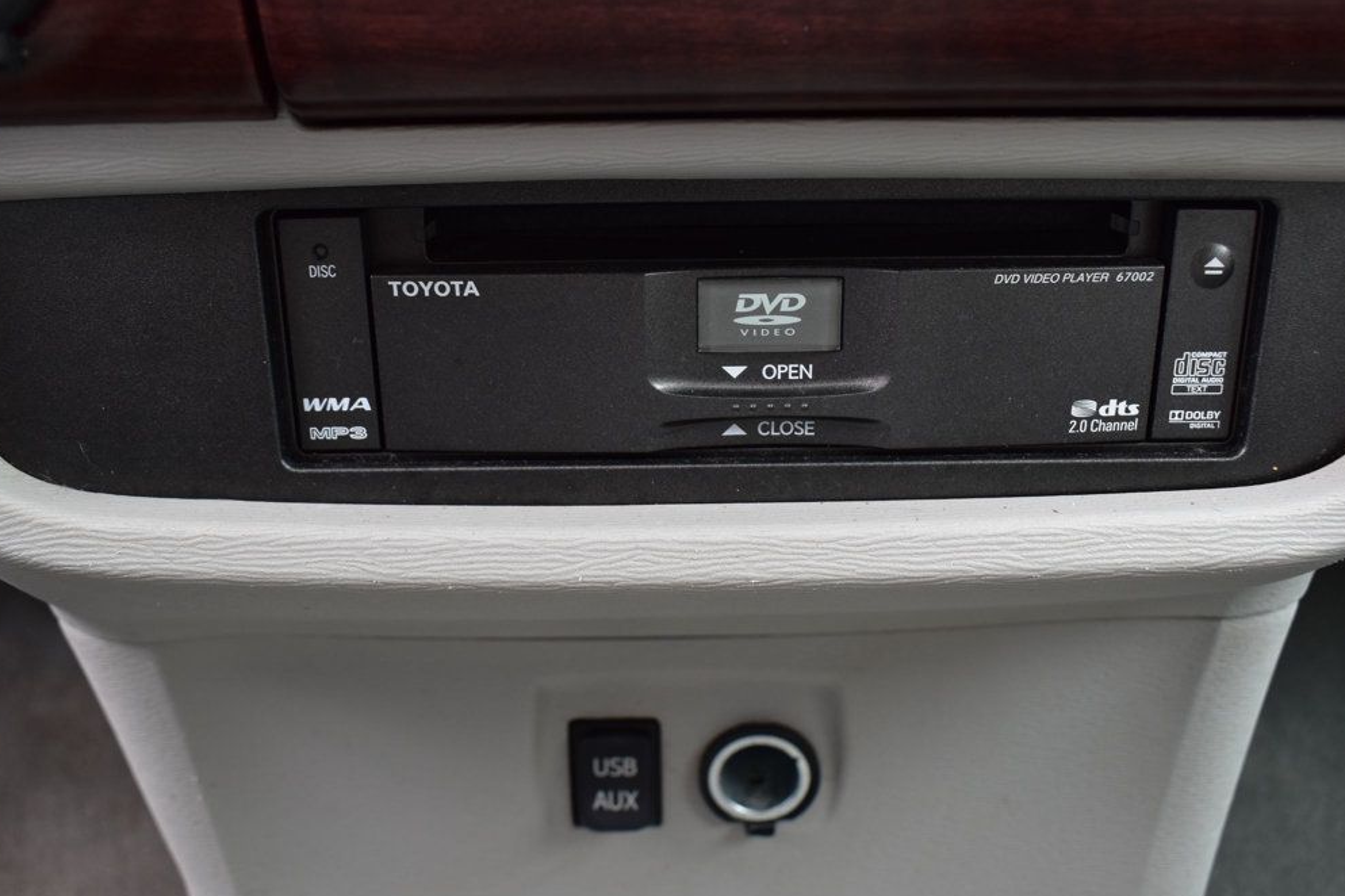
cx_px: 672
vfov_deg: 38.9
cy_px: 457
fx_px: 1270
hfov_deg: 55.8
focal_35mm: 34
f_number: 6.3
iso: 400
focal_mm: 22
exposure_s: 1/20
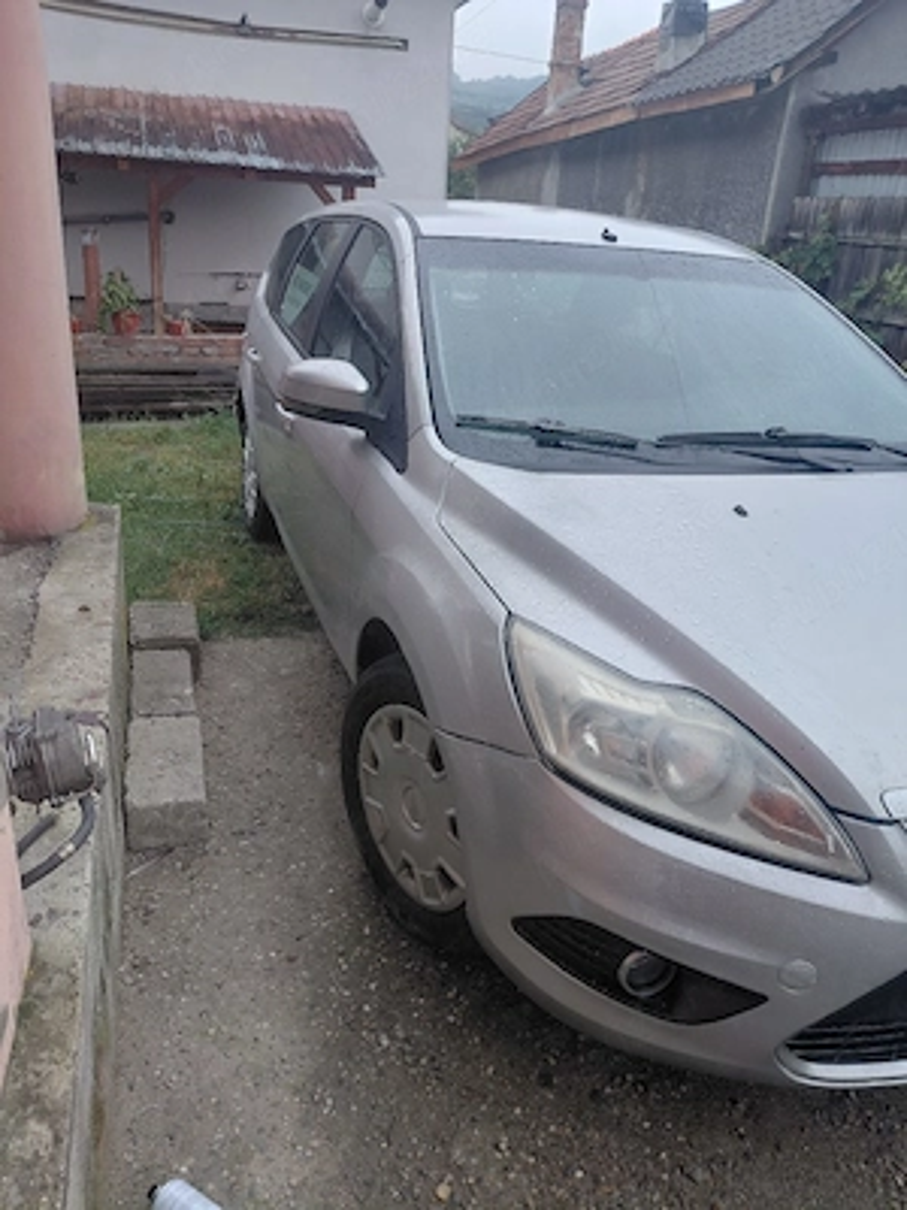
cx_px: 454
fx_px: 873
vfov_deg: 69.4
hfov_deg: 54.9
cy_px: 605
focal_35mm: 25
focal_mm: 4.69
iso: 64
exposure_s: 1/100
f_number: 1.8
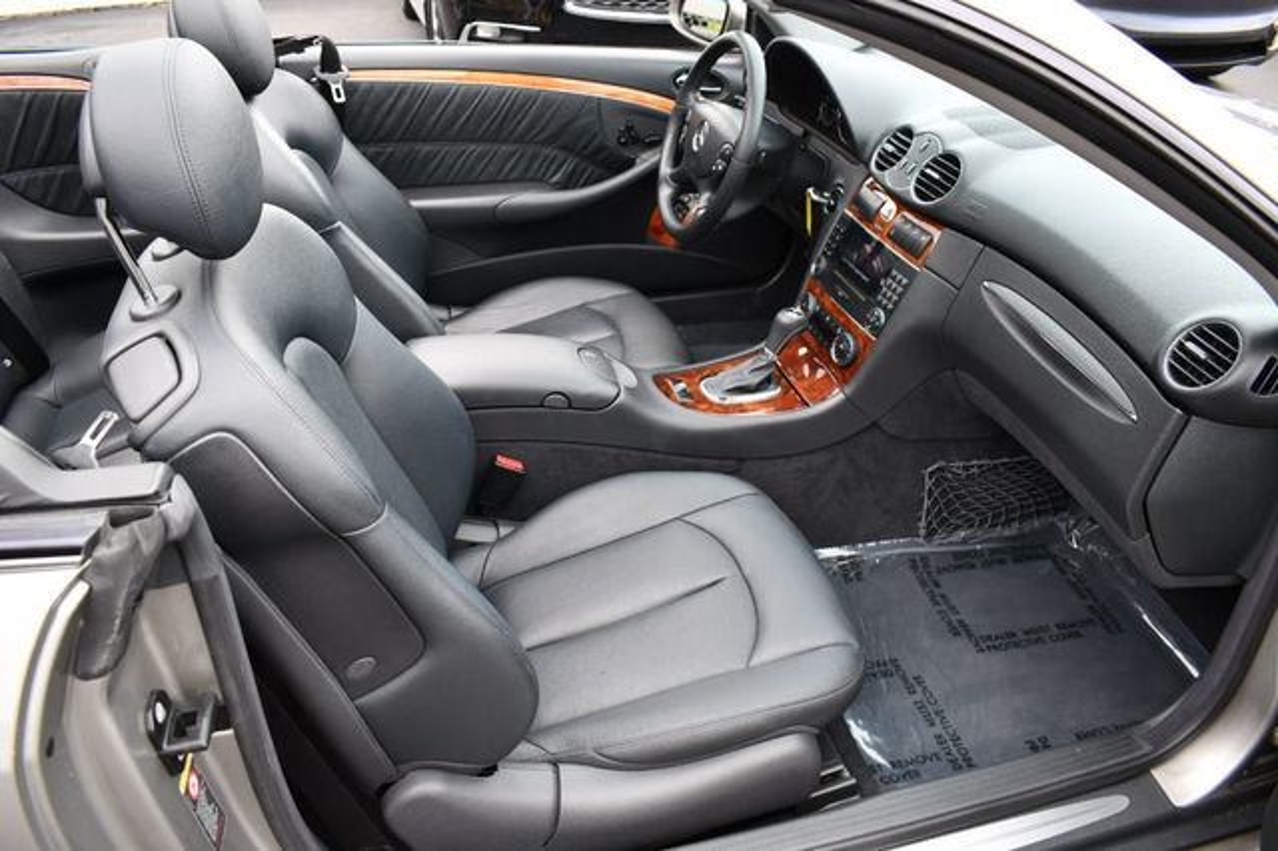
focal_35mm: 27
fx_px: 958
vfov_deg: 47.9
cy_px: 426
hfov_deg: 67.4
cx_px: 639
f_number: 5
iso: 400
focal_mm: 18
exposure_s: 1/250
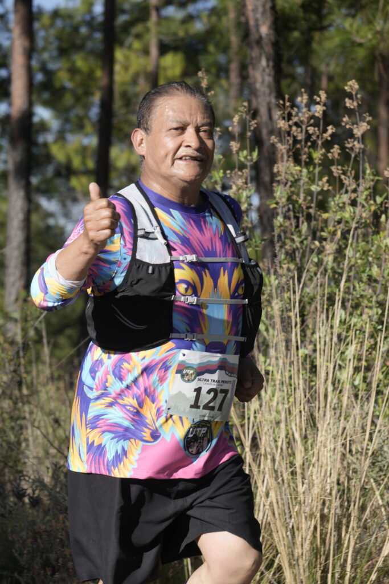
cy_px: 292
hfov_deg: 7.5
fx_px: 2965
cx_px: 194
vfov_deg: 11.2
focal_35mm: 183
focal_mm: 122
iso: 125
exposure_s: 1/400
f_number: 7.1
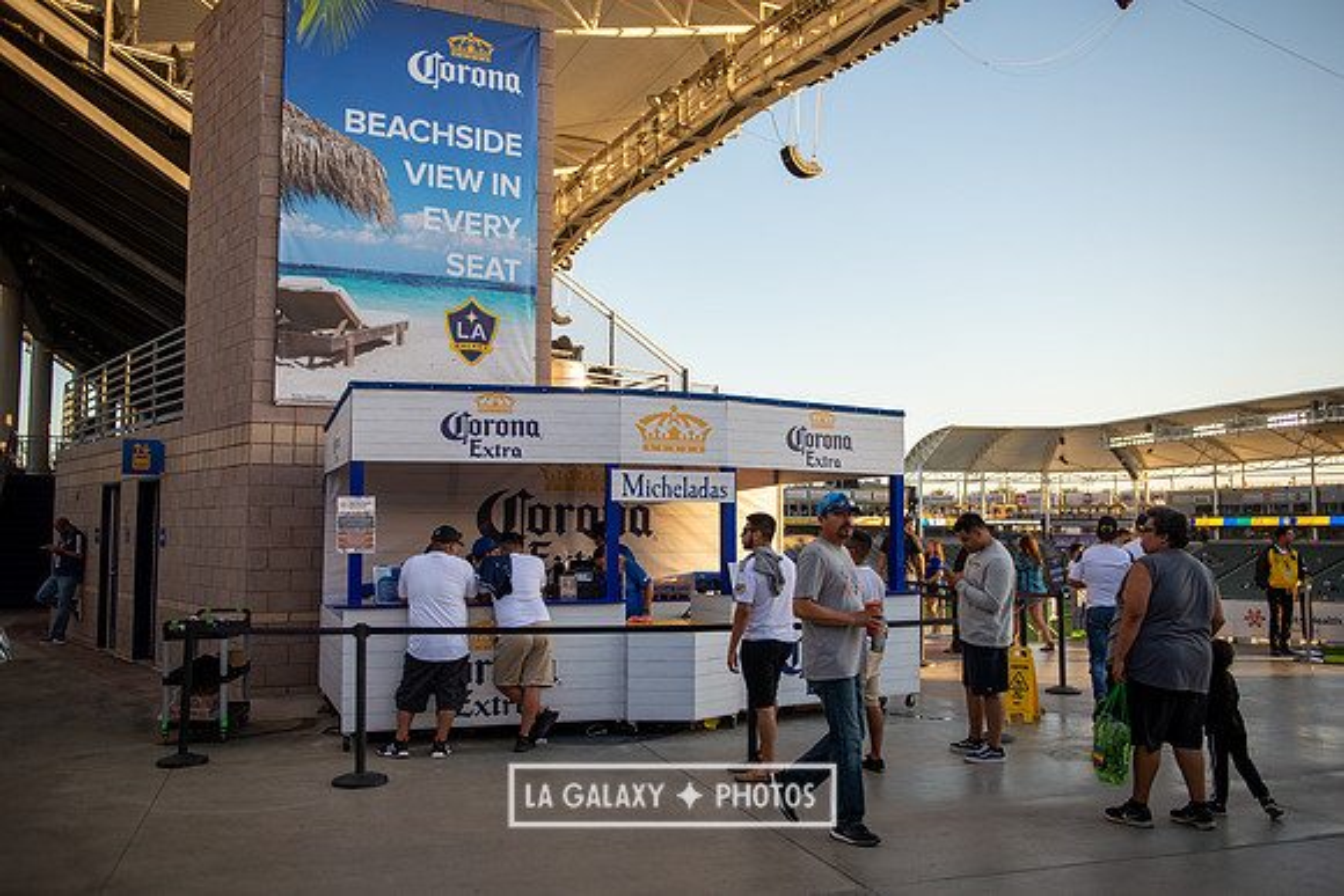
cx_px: 672
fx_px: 1115
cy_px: 448
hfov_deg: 62.2
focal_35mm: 30
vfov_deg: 43.8
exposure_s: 1/640
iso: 125
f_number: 2.8
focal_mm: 29
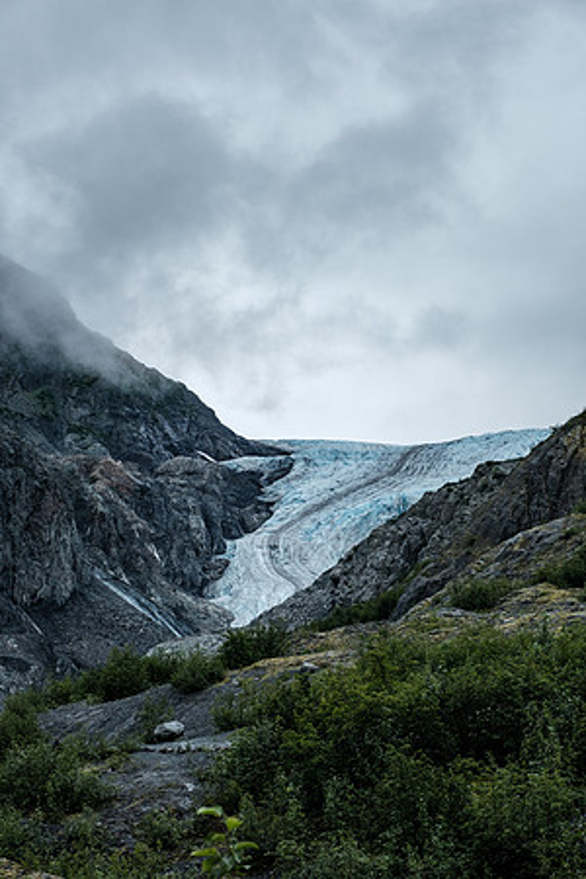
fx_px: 1563
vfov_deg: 31.4
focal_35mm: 64
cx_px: 293
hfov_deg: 21.2
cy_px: 440
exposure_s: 1/1500
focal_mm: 42.7
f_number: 5.6
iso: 320
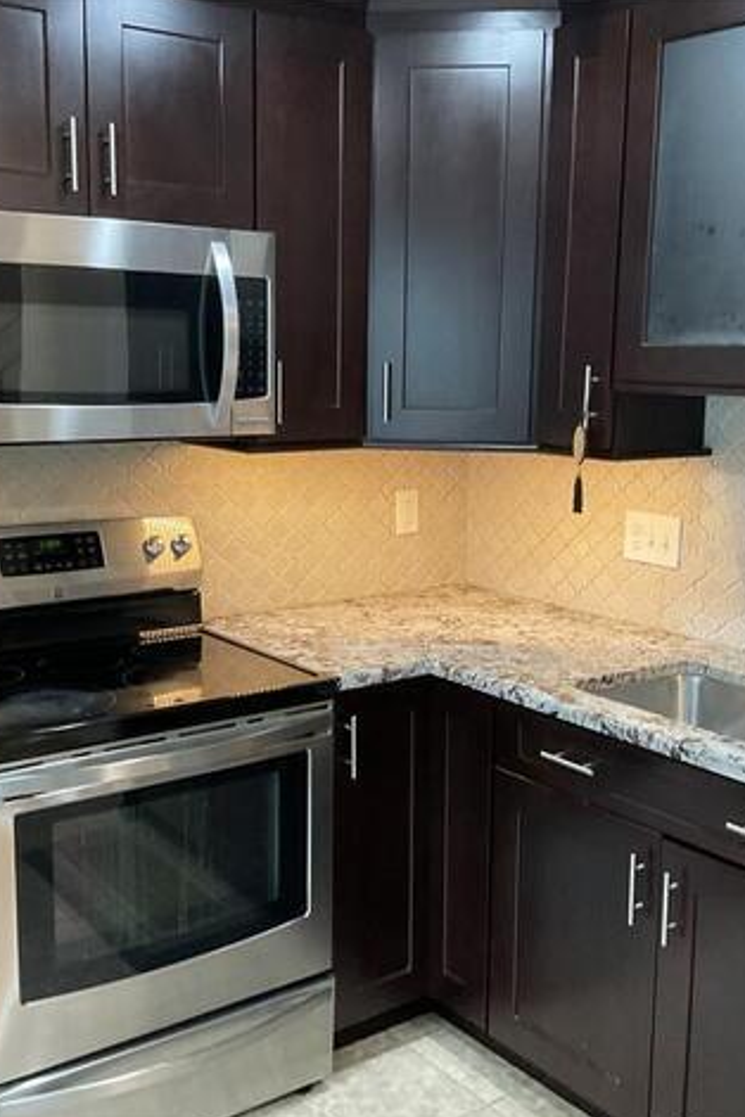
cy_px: 560
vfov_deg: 47.4
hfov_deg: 32.6
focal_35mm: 41
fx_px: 1273
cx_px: 382
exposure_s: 1/60
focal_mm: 3
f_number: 1.8
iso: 250
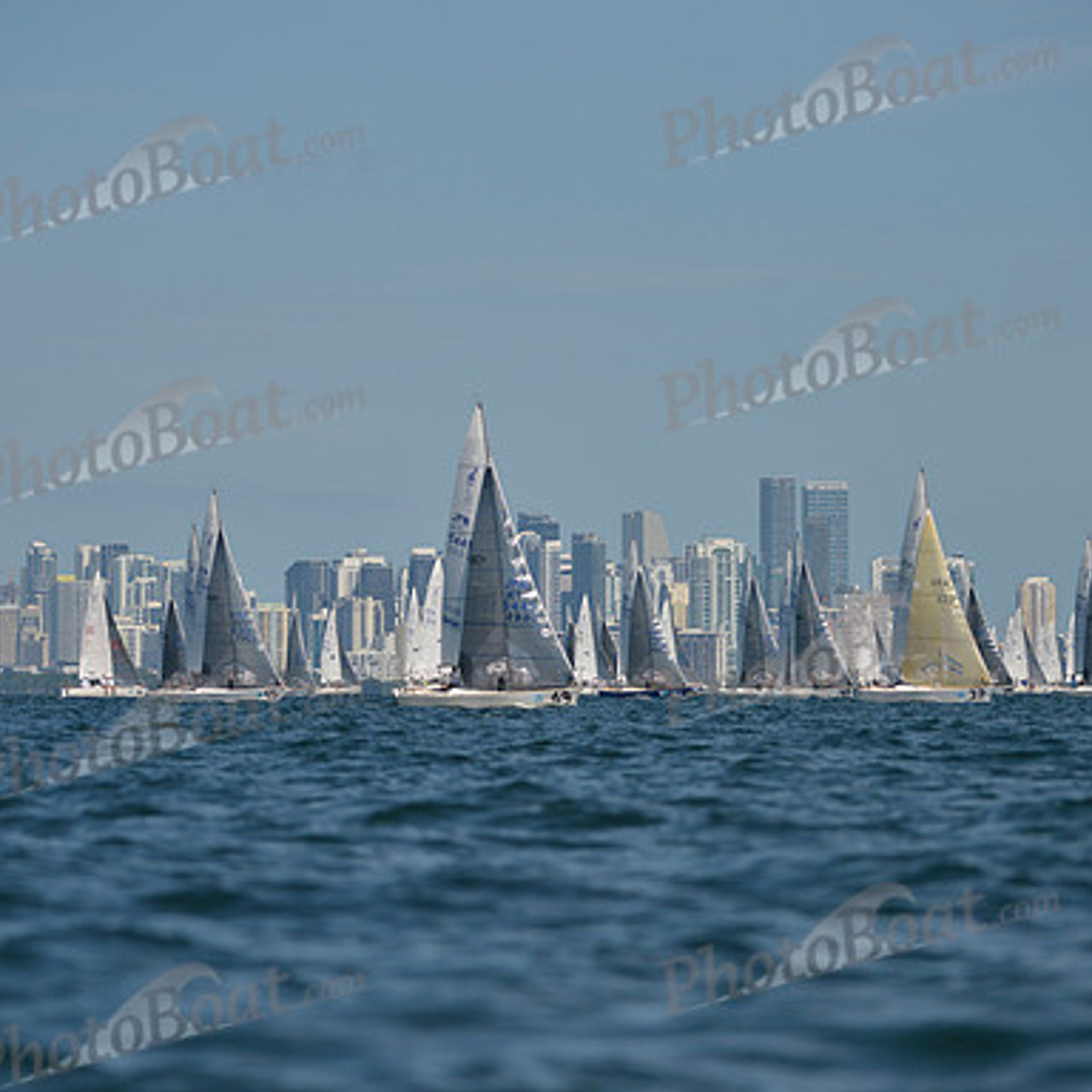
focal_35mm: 257
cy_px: 545
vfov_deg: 6.8
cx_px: 515
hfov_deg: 6.8
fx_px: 9172
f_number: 4
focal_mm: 200
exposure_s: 1/5000
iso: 200
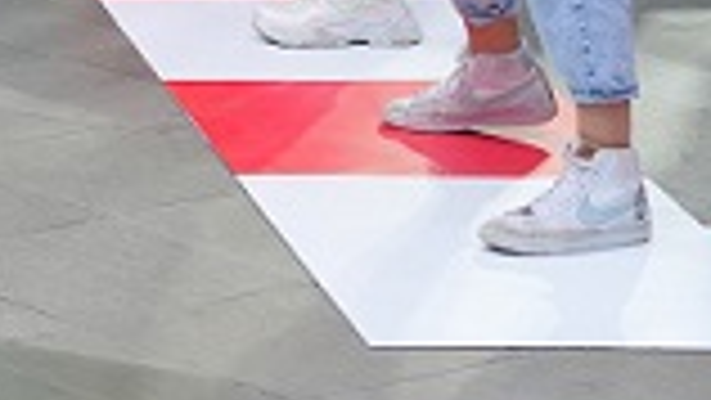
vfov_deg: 4.4
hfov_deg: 7.6
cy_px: -688
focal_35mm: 266
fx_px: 5017
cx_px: -886
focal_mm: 50
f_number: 4.5
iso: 800
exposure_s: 1/250
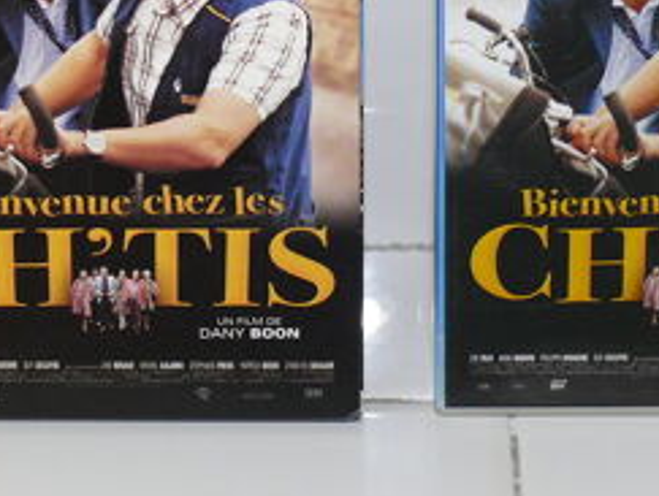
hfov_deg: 14.3
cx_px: 399
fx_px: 2631
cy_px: 117
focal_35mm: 138
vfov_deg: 10.7
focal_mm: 11.8
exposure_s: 1/30
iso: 100
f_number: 3.2
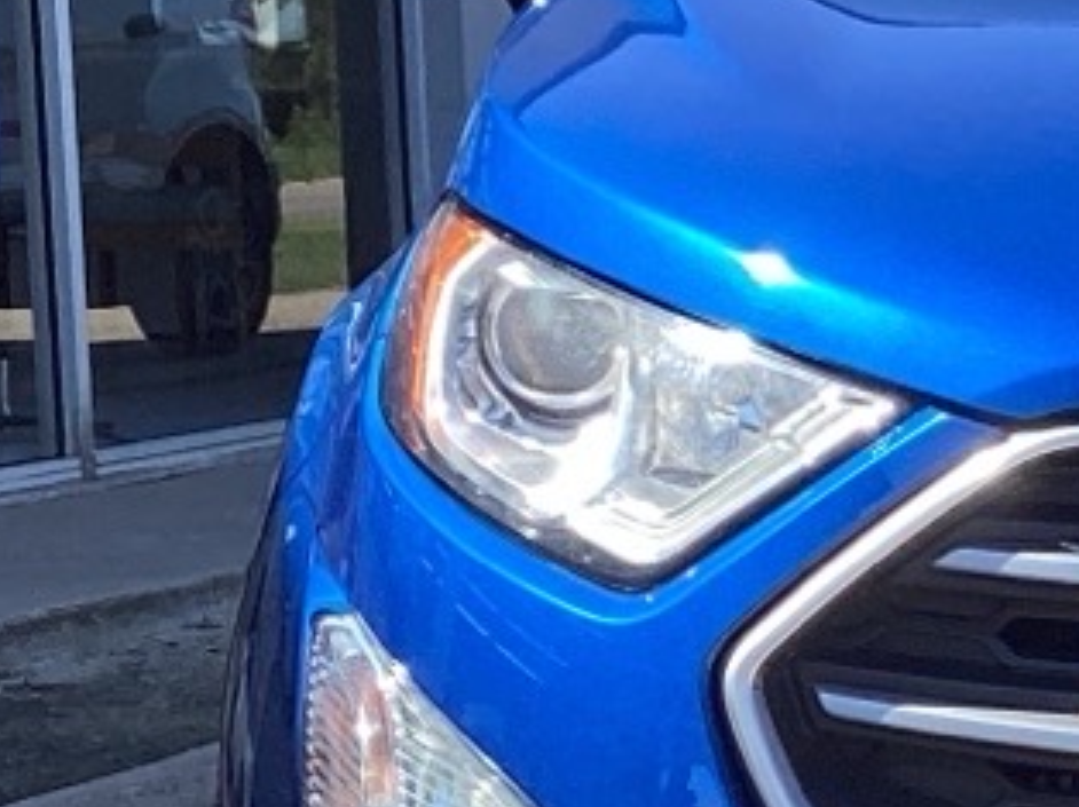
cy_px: 477
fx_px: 4921
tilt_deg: -5.9
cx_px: 1402
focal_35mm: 158
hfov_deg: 12.1
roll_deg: +0.5
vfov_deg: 9.4
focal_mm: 3.3
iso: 25
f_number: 2.4
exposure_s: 1/617
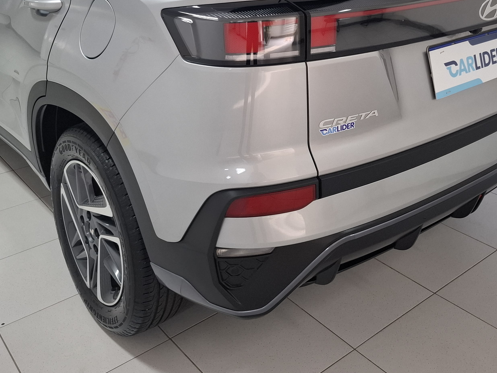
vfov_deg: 36.5
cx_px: 262
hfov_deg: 49.0
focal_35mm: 38
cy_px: 77
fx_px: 546
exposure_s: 1/40
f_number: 1.8
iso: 250
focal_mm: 5.54
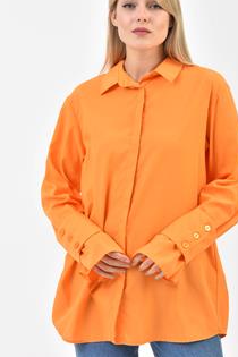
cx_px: 134
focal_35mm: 193
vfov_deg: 10.7
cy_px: 154
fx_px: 1914
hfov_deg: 7.1
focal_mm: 135
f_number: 6.3
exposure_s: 1/160
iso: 100
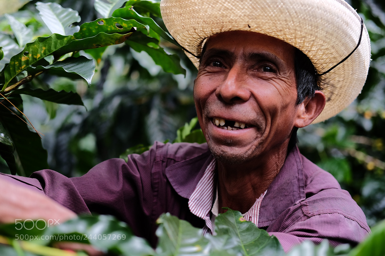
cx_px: 192
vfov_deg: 25.5
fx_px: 567
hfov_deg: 37.5
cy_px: 128
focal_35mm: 53
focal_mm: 35
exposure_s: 1/400
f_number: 2
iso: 250
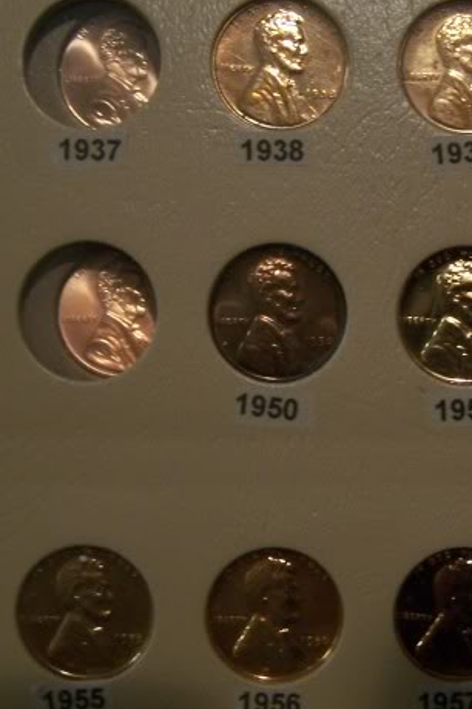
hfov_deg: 19.5
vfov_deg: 29.2
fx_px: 1357
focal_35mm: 69
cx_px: 383
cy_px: 331
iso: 160
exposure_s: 1/8
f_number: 2.8
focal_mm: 6.3
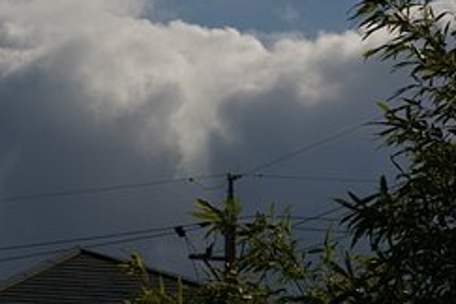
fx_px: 3078
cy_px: 23
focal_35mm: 243
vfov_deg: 5.6
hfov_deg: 8.5
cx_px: 281
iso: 200
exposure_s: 1/2000
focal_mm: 77
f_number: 9.5
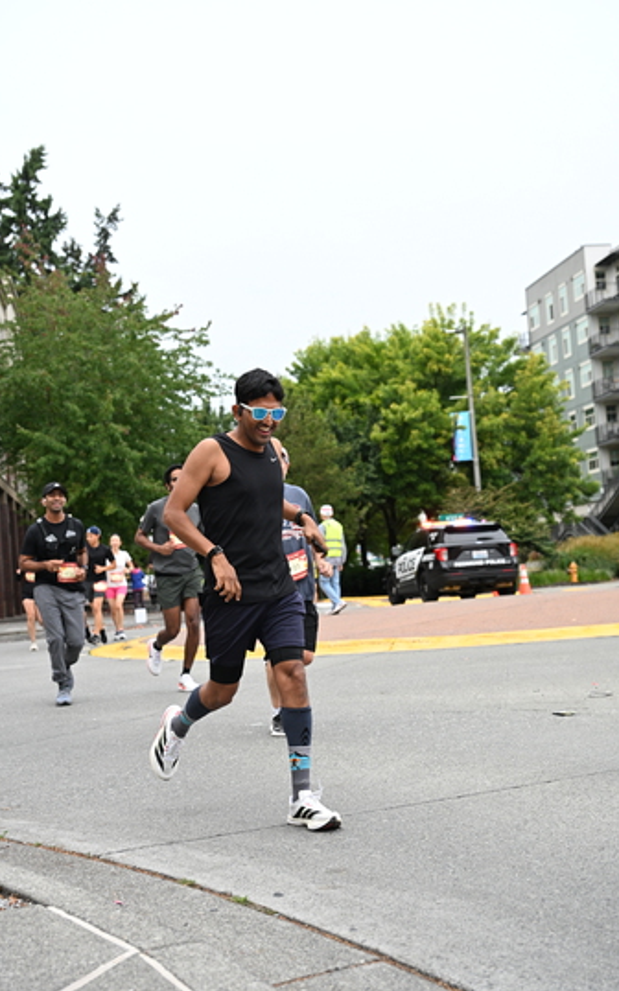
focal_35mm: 50
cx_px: 329
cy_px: 492
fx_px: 1350
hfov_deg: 25.8
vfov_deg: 40.3
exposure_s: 1/800
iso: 1600
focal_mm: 48
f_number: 4
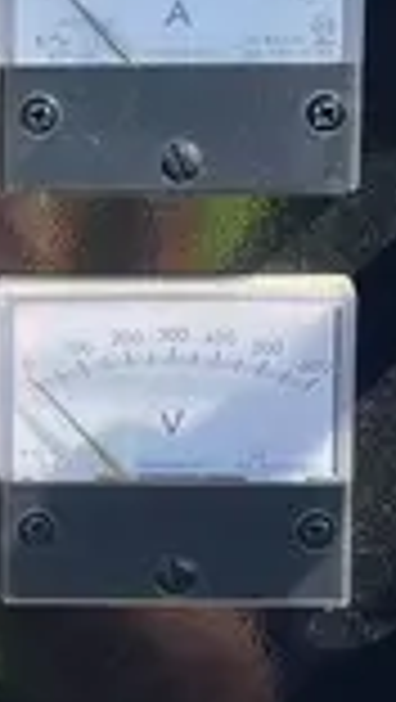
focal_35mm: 133
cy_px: 299
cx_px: -202
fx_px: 2477
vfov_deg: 16.1
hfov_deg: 8.9
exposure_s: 1/972
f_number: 1.6
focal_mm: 4.2
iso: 32
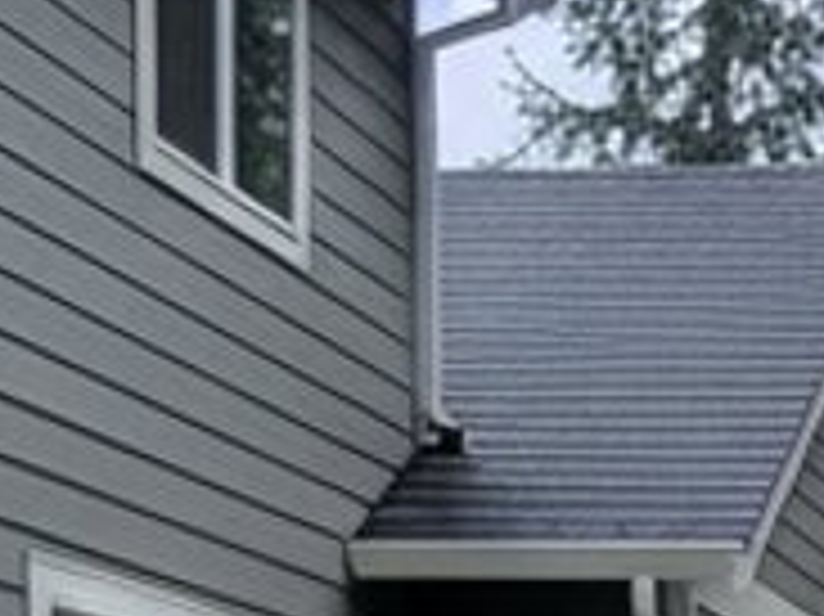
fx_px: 3592
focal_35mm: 151
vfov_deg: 9.4
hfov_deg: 12.0
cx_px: 1490
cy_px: 1021
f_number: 1.8
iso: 255
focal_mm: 6.4
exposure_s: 1/1527
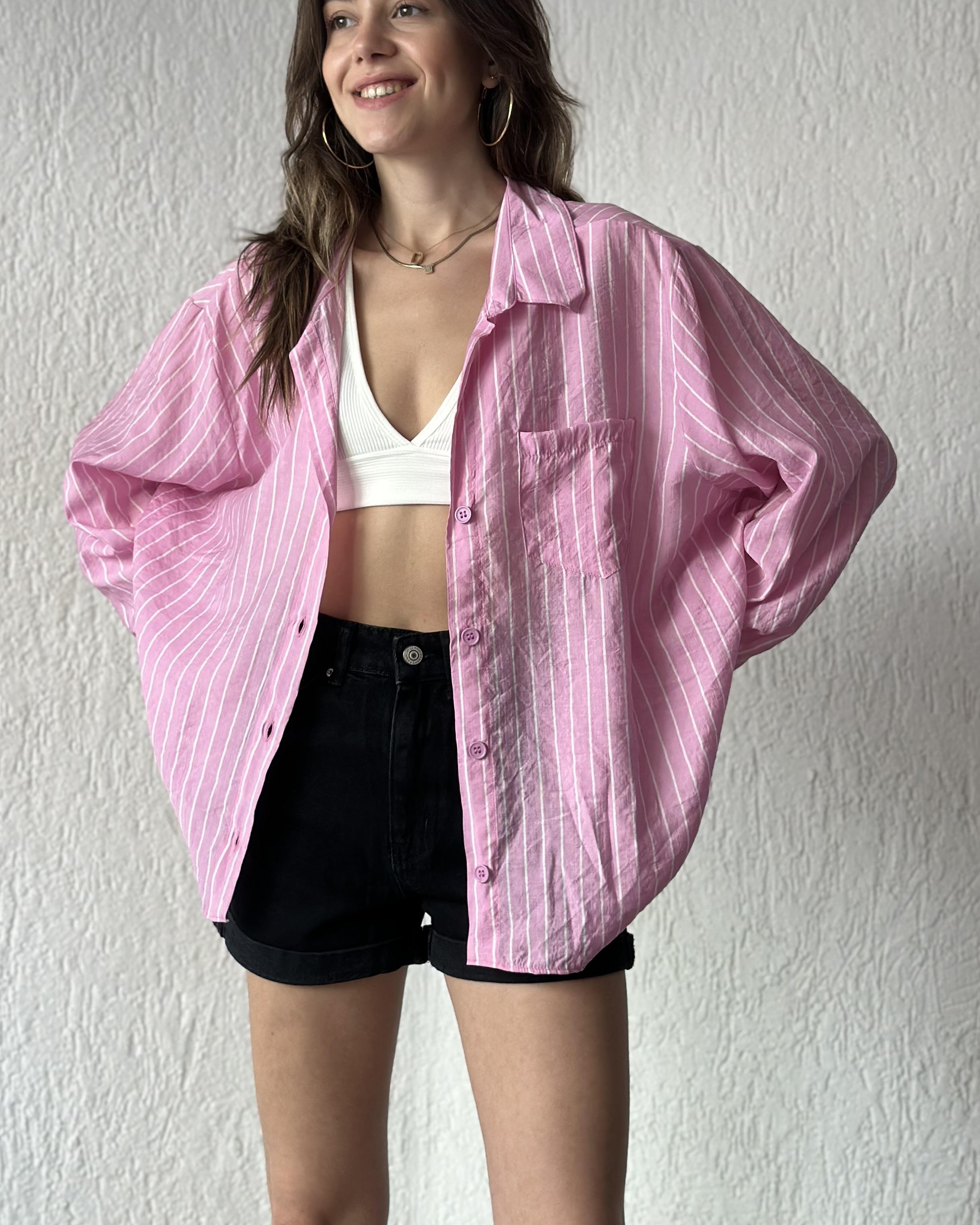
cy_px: 531
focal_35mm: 62
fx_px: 2248
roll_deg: -0.4
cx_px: 463
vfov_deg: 30.4
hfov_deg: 24.6
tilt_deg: +1.3
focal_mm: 6.86
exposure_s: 1/121
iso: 100
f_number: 1.78
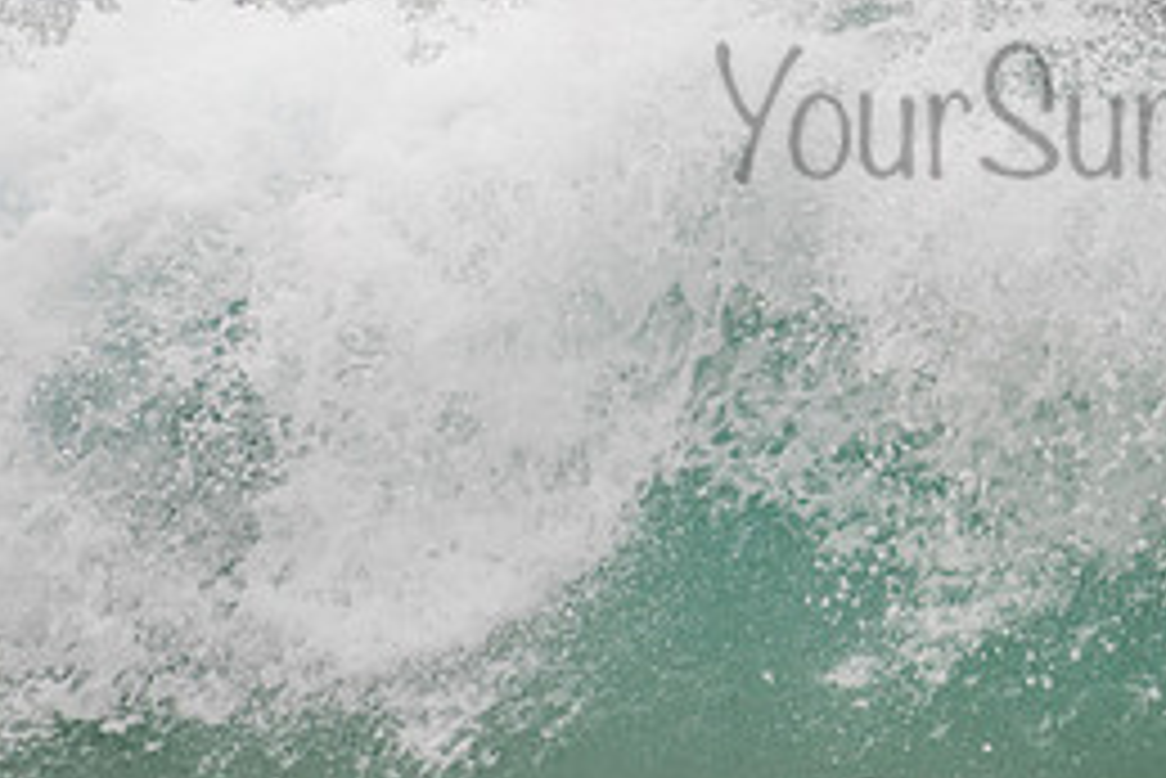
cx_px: 1180
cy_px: 74
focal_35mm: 1121
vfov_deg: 1.2
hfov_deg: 1.8
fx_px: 36327
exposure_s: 1/320
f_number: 5.6
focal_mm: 500
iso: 250
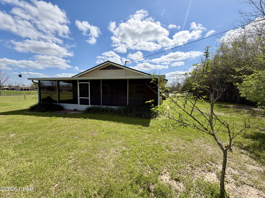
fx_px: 107
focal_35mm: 14
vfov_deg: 85.7
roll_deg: -1.2
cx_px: 132
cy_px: 99
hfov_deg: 102.1
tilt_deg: -5.3
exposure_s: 1/1145
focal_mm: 2.22
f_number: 2.2
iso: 20
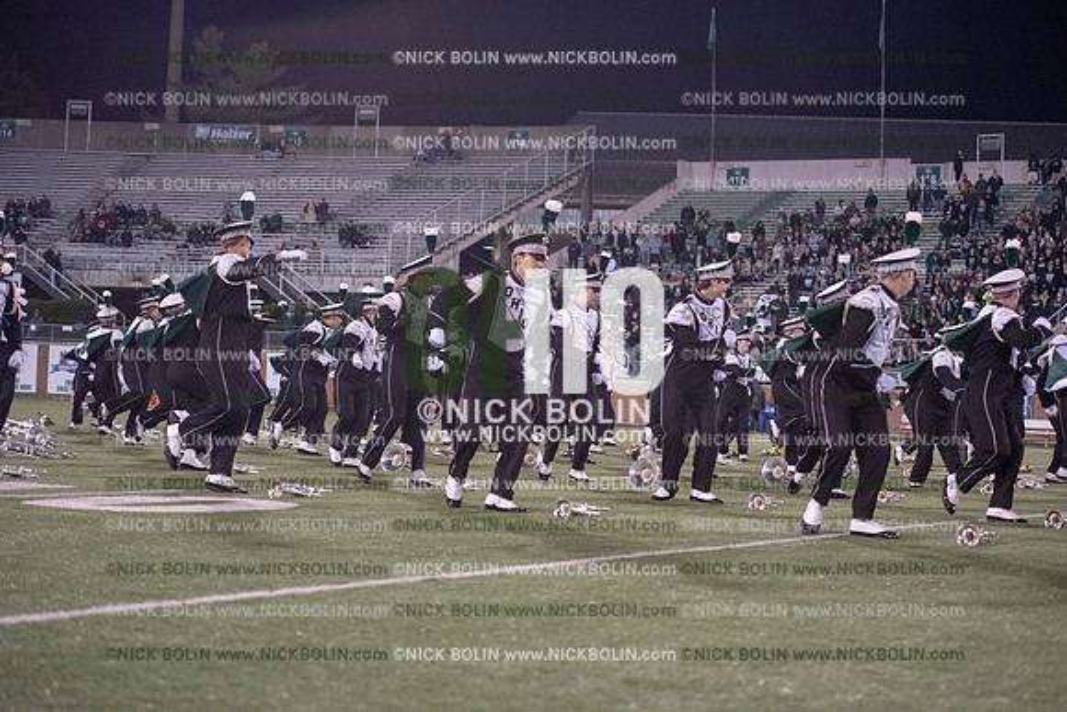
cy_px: 356
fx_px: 2075
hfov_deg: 28.8
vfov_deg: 19.5
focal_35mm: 70
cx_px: 534
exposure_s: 1/1250
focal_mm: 70
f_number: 3.2
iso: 5000
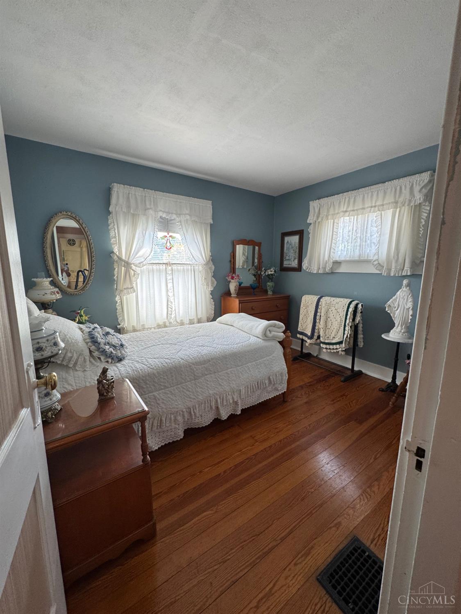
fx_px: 249
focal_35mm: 14
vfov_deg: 102.1
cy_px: 307
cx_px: 230
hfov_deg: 85.7
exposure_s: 1/120
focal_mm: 2.22
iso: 160
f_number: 2.2
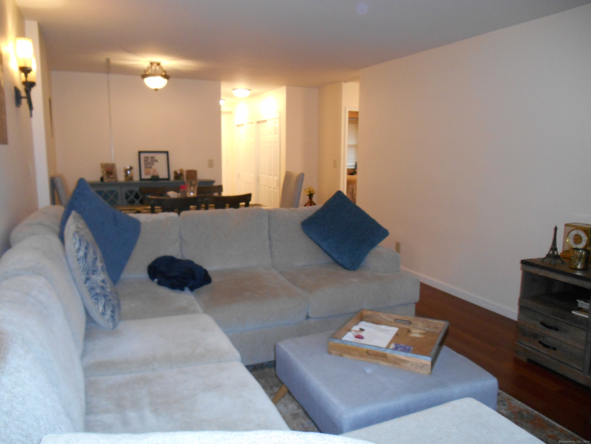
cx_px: 296
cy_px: 222
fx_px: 444
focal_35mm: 26
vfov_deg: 53.1
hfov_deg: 67.3
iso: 320
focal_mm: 4.7
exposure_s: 1/25
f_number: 3.4
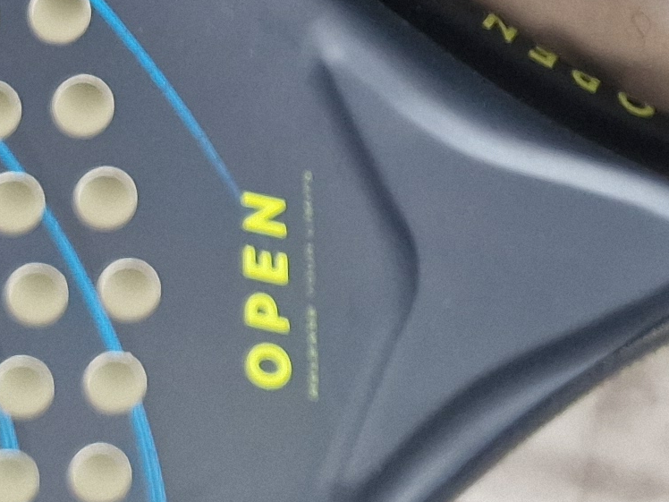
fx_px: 2377
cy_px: -614
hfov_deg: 16.0
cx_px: 484
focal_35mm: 123
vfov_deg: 10.7
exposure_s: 1/120
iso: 400
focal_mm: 6.4
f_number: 1.8
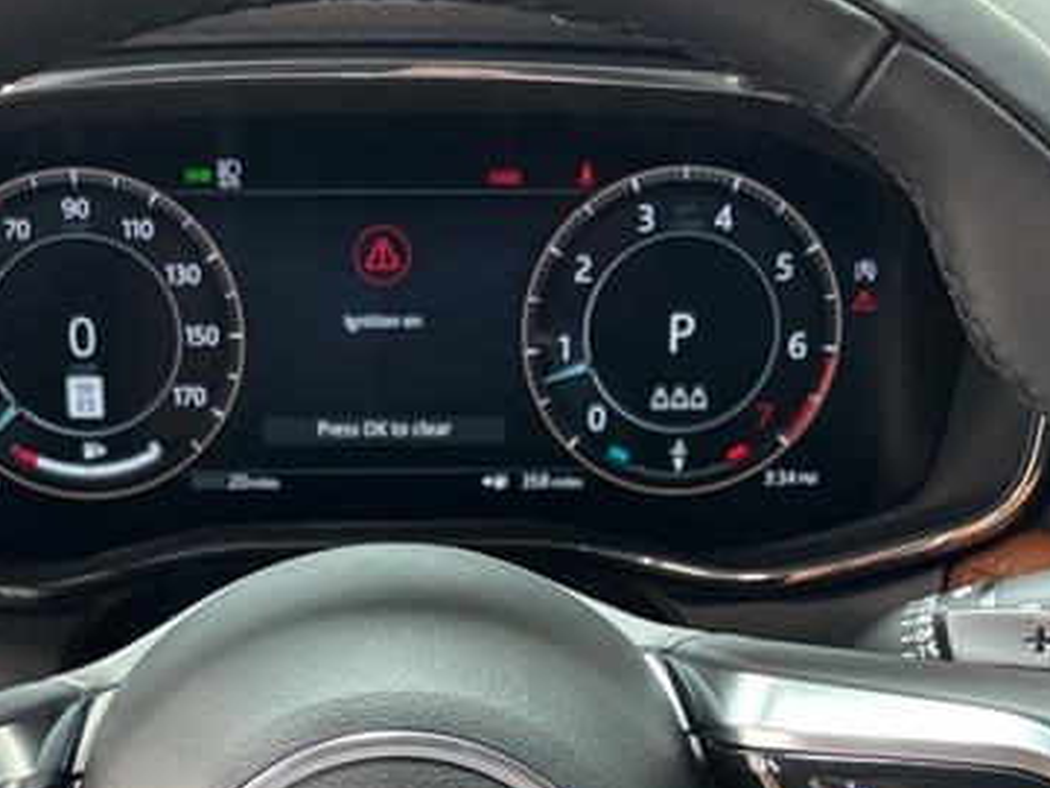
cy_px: 878
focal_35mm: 74
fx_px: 2245
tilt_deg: -33.8
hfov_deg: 26.3
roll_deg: -1.0
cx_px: 458
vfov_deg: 19.1
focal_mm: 5.96
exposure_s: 1/56
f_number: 1.6
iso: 200
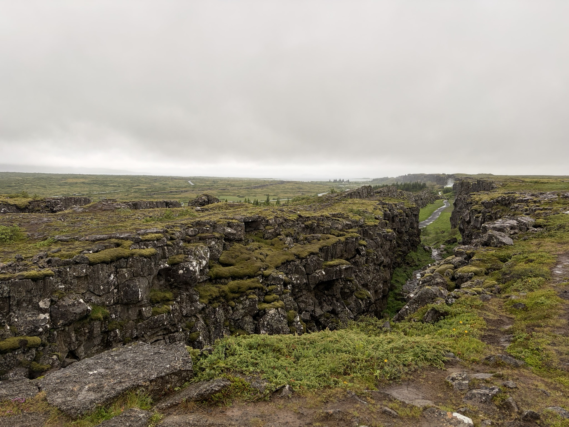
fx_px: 427
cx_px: 284
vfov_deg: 53.1
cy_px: 214
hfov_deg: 67.3
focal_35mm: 26
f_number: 1.6
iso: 32
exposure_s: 1/137
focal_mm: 5.96
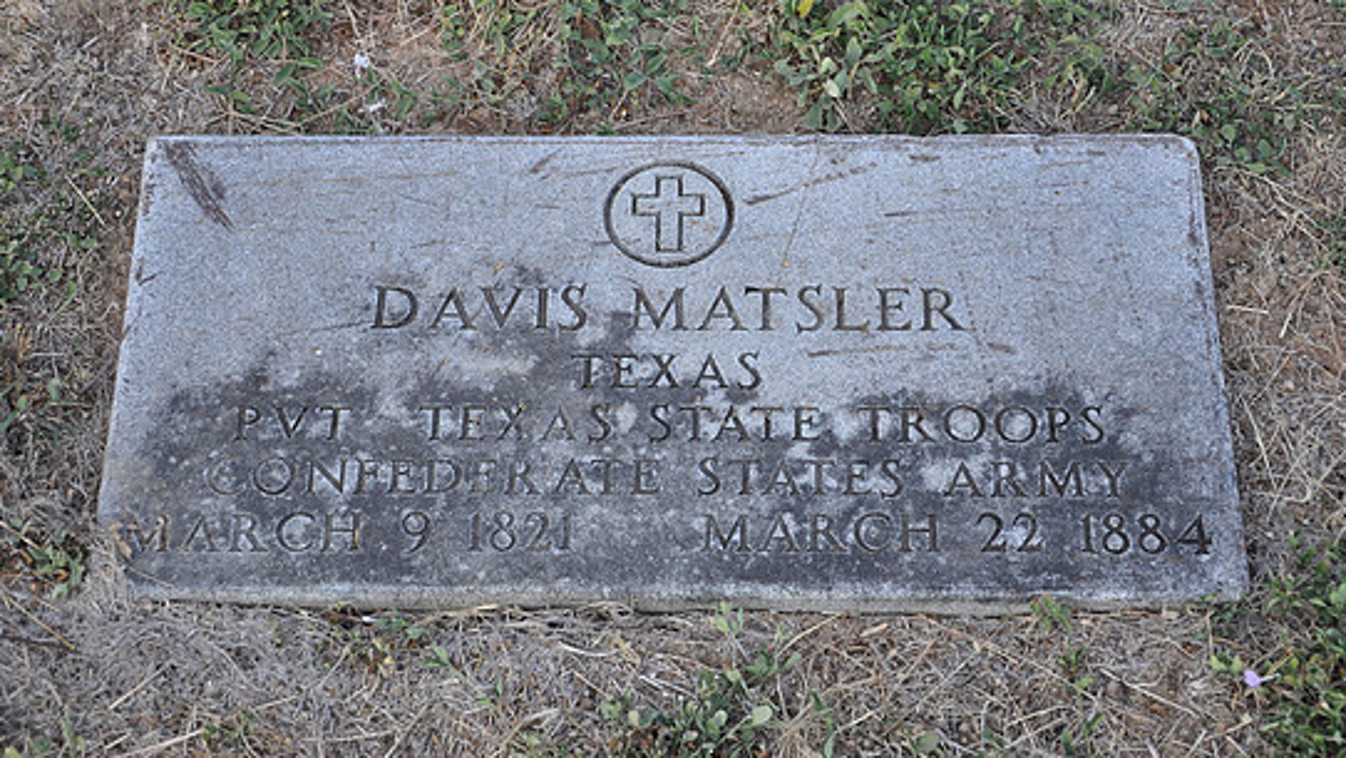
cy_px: 357
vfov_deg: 16.0
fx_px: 2697
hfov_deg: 28.0
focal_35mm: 76
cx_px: 703
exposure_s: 1/100
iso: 400
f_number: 5
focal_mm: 45
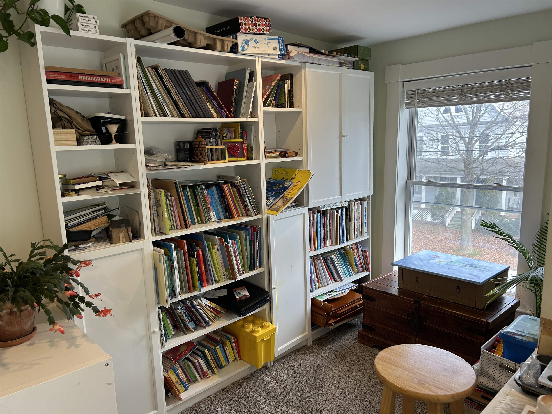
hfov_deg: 67.3
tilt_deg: -8.6
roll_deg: +0.8
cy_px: 207
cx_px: 276
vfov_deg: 53.1
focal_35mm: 26
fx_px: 415
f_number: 1.5
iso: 50
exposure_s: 1/120
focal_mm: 5.7
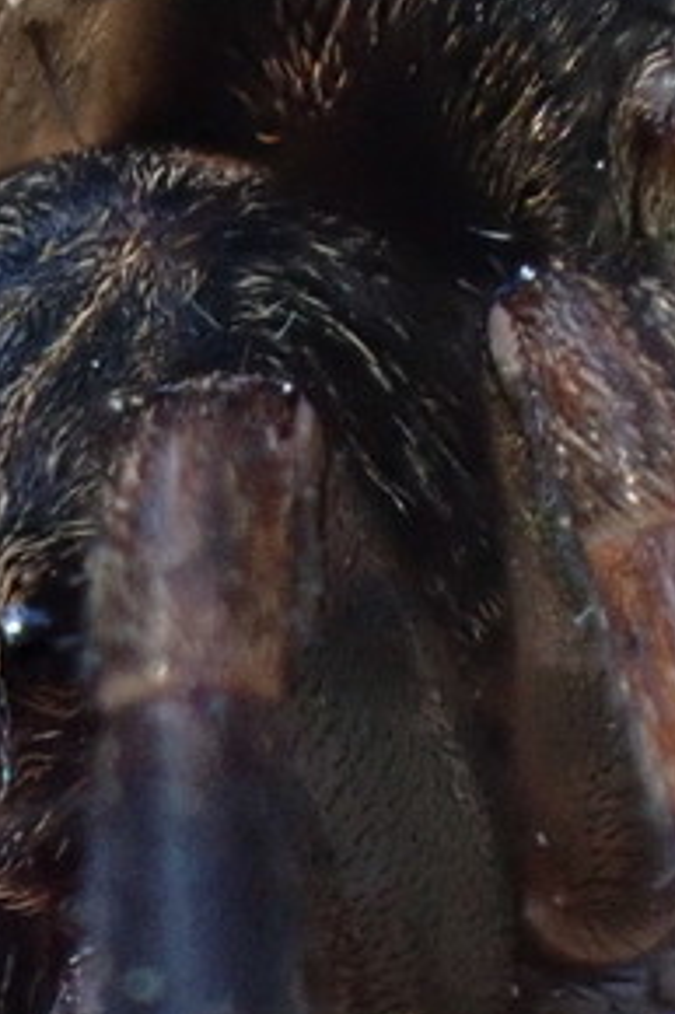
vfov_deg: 6.7
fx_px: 8616
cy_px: 815
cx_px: -159
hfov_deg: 4.5
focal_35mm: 306
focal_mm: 18
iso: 800
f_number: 6.3
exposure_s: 1/125
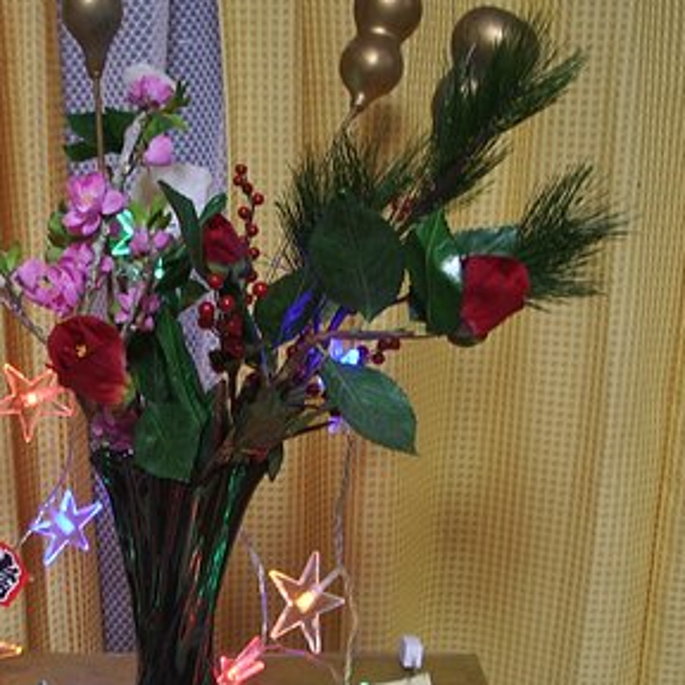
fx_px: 1231
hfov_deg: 30.7
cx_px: 190
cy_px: 440
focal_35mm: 55
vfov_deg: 30.9
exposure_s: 1/10
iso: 100
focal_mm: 5.8
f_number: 2.6
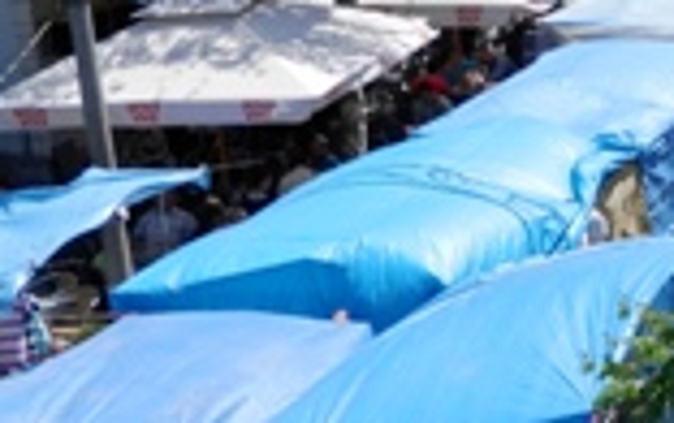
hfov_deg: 14.8
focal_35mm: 136
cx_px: 812
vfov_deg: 9.6
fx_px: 2502
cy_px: 76
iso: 80
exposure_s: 1/800
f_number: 4
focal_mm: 8.9
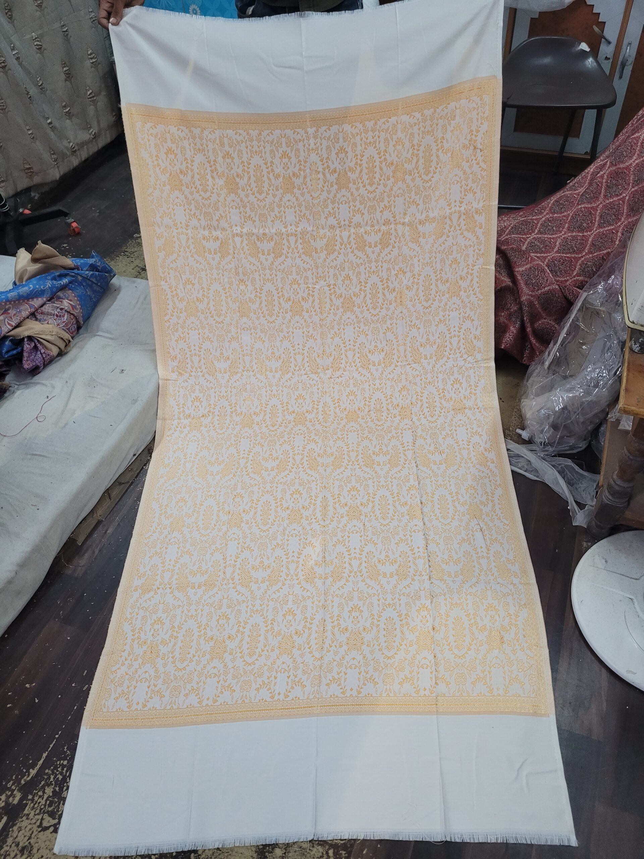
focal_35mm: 26
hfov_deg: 53.1
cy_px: 430
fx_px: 645
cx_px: 322
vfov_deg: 67.3
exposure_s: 1/50
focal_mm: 5.4
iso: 320
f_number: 1.8
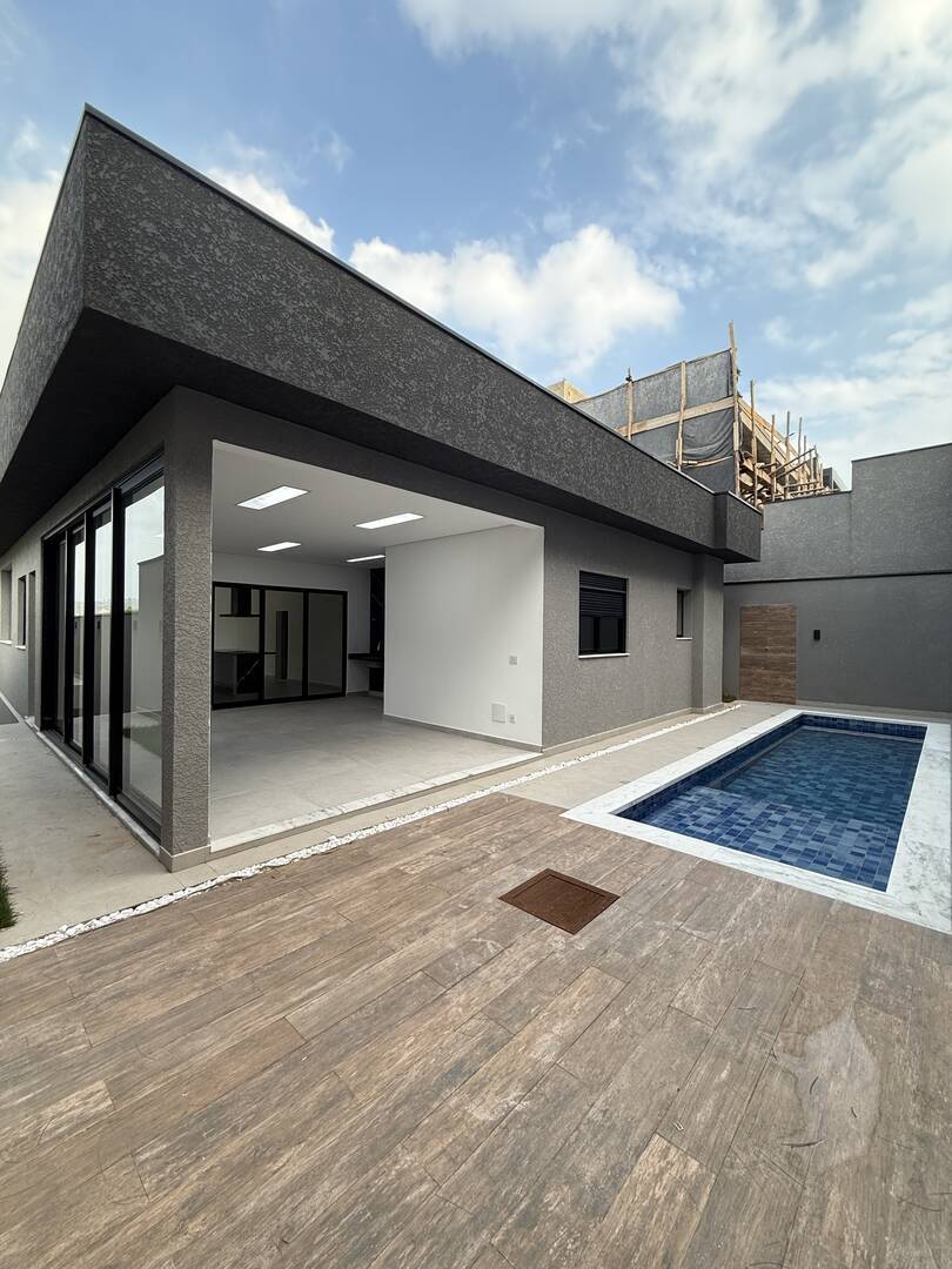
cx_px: 476
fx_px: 513
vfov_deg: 102.1
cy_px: 634
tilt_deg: +1.0
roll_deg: -1.0
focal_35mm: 14
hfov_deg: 85.7
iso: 64
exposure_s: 1/259
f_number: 2.2
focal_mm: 2.22
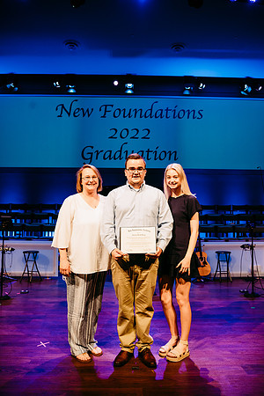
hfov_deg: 46.4
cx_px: 132
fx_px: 308
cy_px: 198
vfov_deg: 65.5
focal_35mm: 28
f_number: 4
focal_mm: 28
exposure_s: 1/200
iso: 1000
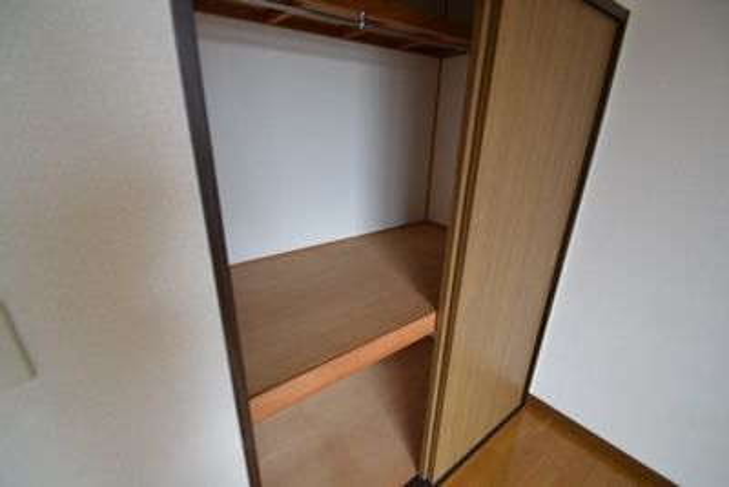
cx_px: 364
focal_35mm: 15
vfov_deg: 77.4
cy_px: 244
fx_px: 304
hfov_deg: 100.4
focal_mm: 10
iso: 100
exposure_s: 1/2.5
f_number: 3.5
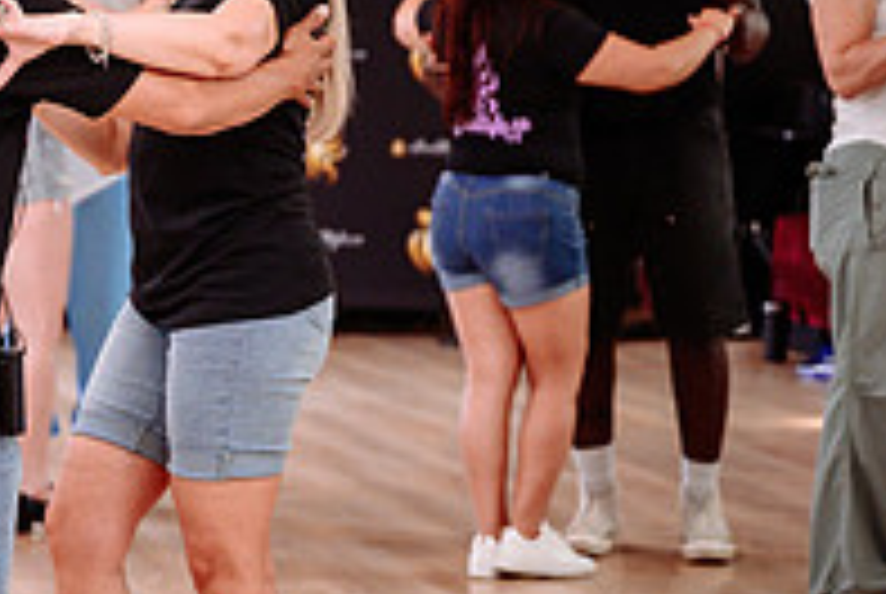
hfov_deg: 9.9
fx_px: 5077
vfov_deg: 6.7
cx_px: 27
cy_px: 380
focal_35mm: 206
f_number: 2.8
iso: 1000
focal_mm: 70
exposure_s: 1/250
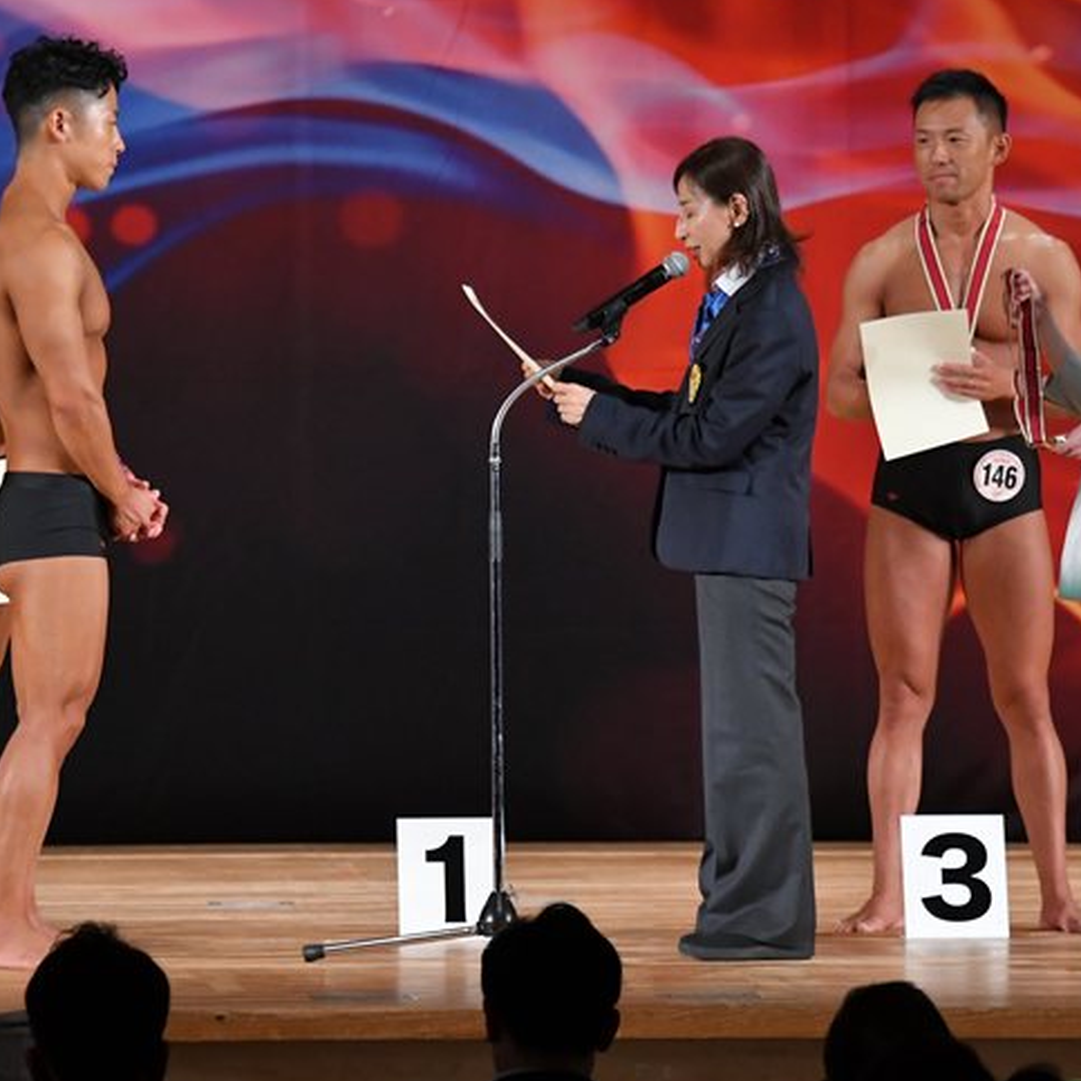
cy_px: 513
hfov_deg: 5.9
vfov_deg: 5.9
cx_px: 464
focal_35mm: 296
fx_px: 10458
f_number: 5.6
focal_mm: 145
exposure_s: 1/400
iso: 3200
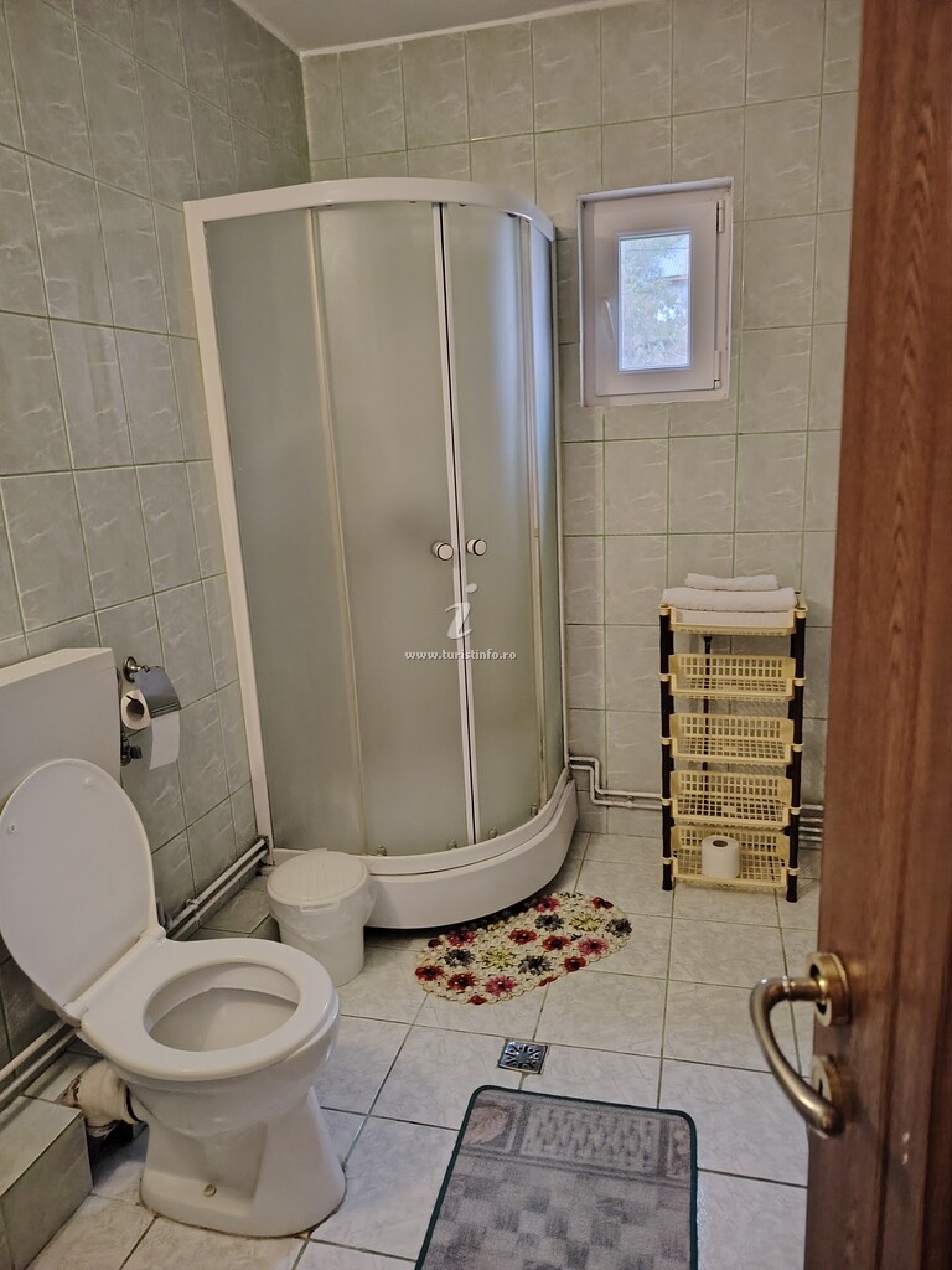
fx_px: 880
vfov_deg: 71.6
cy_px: 635
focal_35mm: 24
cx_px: 476
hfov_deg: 56.8
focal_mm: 5.25
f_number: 1.75
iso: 5447
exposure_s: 1/50
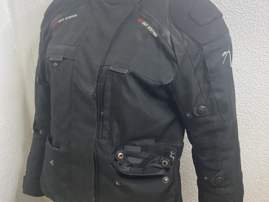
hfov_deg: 63.4
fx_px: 218
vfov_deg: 49.7
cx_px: 134
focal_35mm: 28
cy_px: 101
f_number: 1.8
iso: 80
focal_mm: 3.99
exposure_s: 1/50
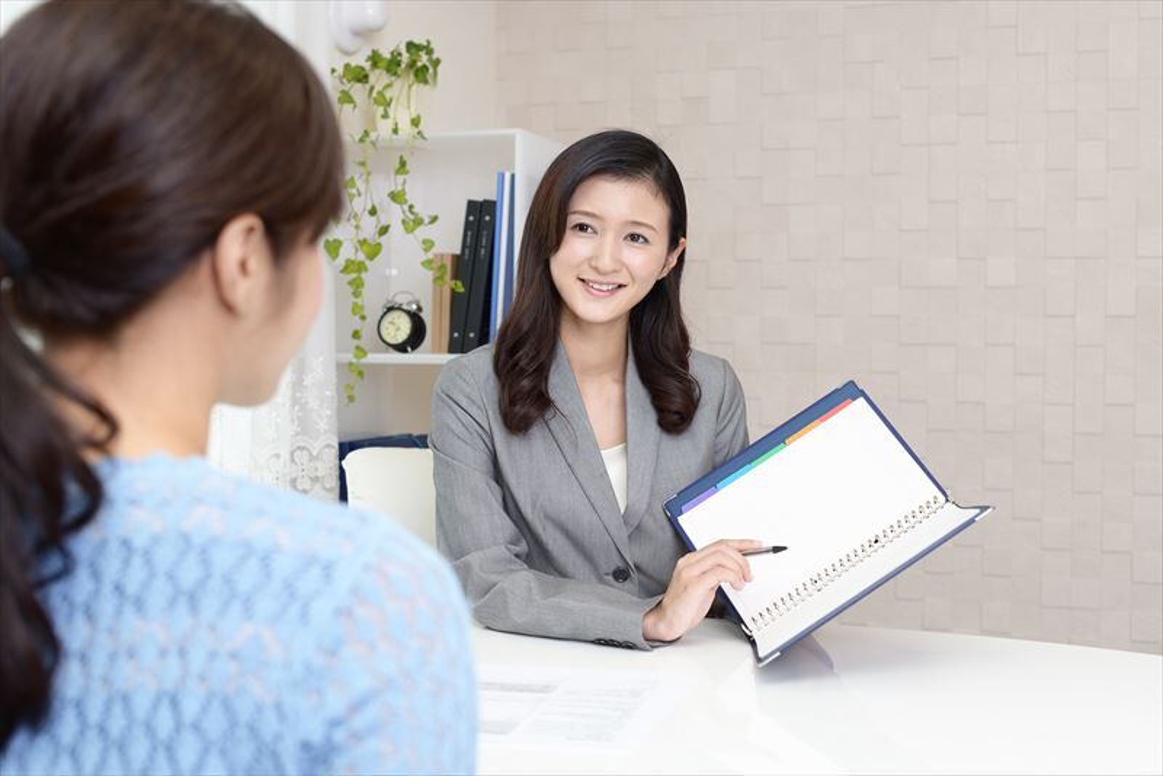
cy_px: 388
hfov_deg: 39.6
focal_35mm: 50
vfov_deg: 27.0
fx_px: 1616
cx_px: 582
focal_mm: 50
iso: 160
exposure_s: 1/125
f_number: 5
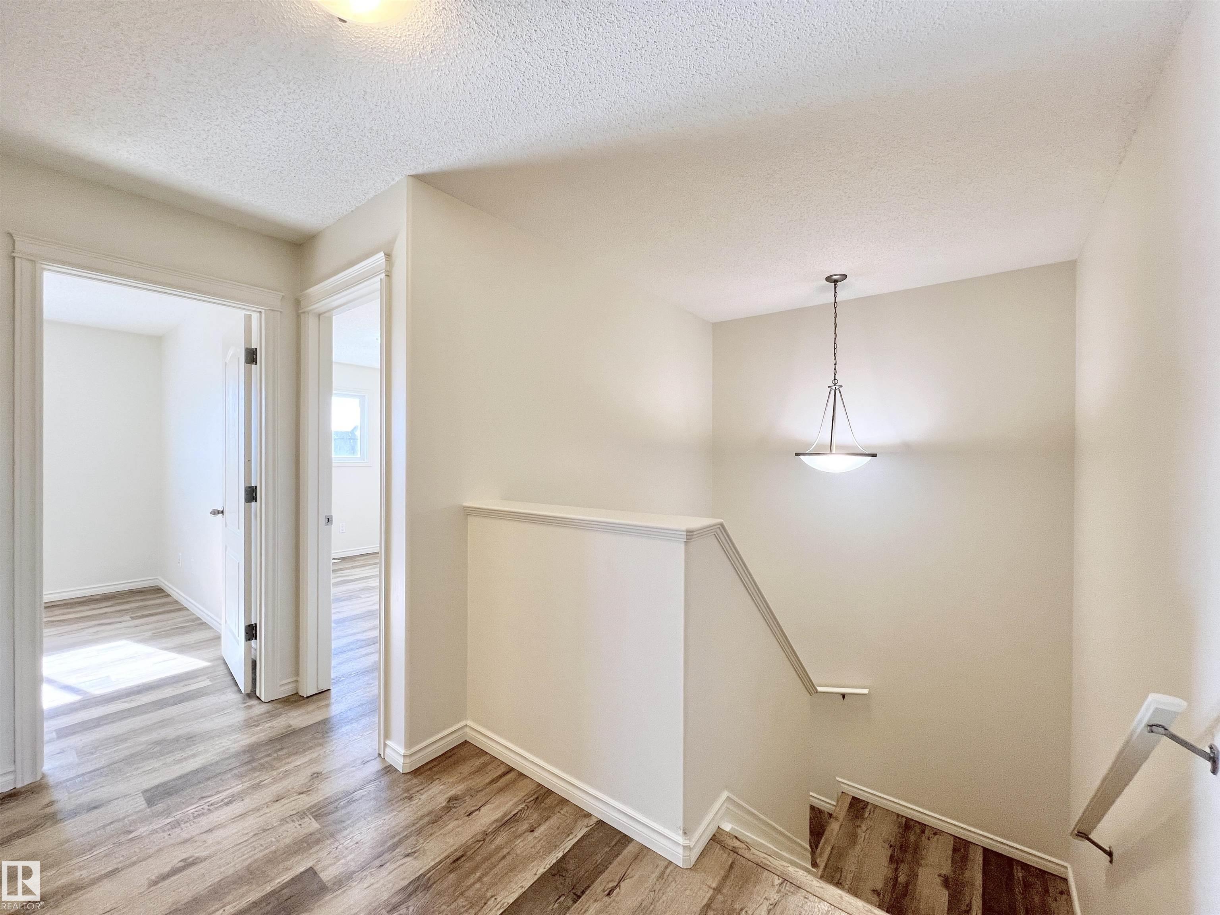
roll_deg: -0.3
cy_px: 458
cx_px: 610
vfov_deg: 89.9
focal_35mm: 13
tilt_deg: -0.1
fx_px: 458
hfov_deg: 106.2
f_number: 1.8
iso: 100
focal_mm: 1.57
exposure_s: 1/120
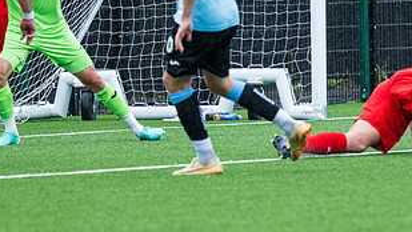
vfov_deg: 2.2
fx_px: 6021
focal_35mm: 551
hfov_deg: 3.9
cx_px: 269
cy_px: 65
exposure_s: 1/2000
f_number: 4
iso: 1000
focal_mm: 195
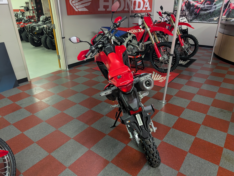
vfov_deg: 56.9
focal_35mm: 24
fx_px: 162
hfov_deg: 71.5
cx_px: 117
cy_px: 88
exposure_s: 1/60
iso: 526
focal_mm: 6.9
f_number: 1.68
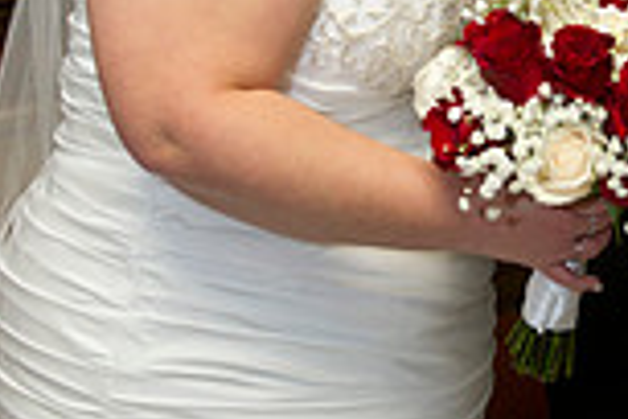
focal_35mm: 85
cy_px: 62
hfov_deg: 23.5
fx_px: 1483
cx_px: 511
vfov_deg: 15.9
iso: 1600
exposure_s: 1/160
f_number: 3.5
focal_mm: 29
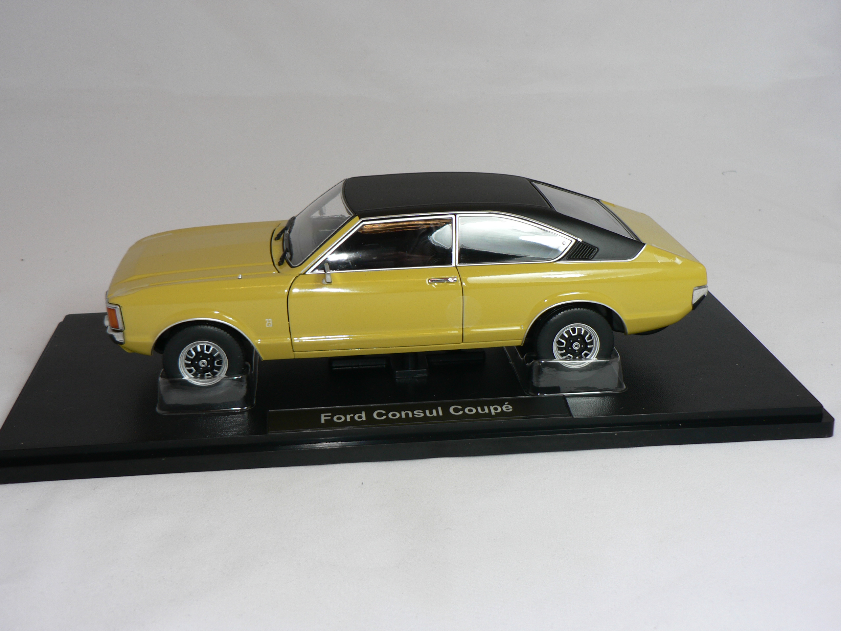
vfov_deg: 30.9
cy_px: 316
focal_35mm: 47
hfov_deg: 40.4
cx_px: 420
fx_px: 1142
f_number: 2.8
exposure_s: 1/60
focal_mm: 7.8
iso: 80
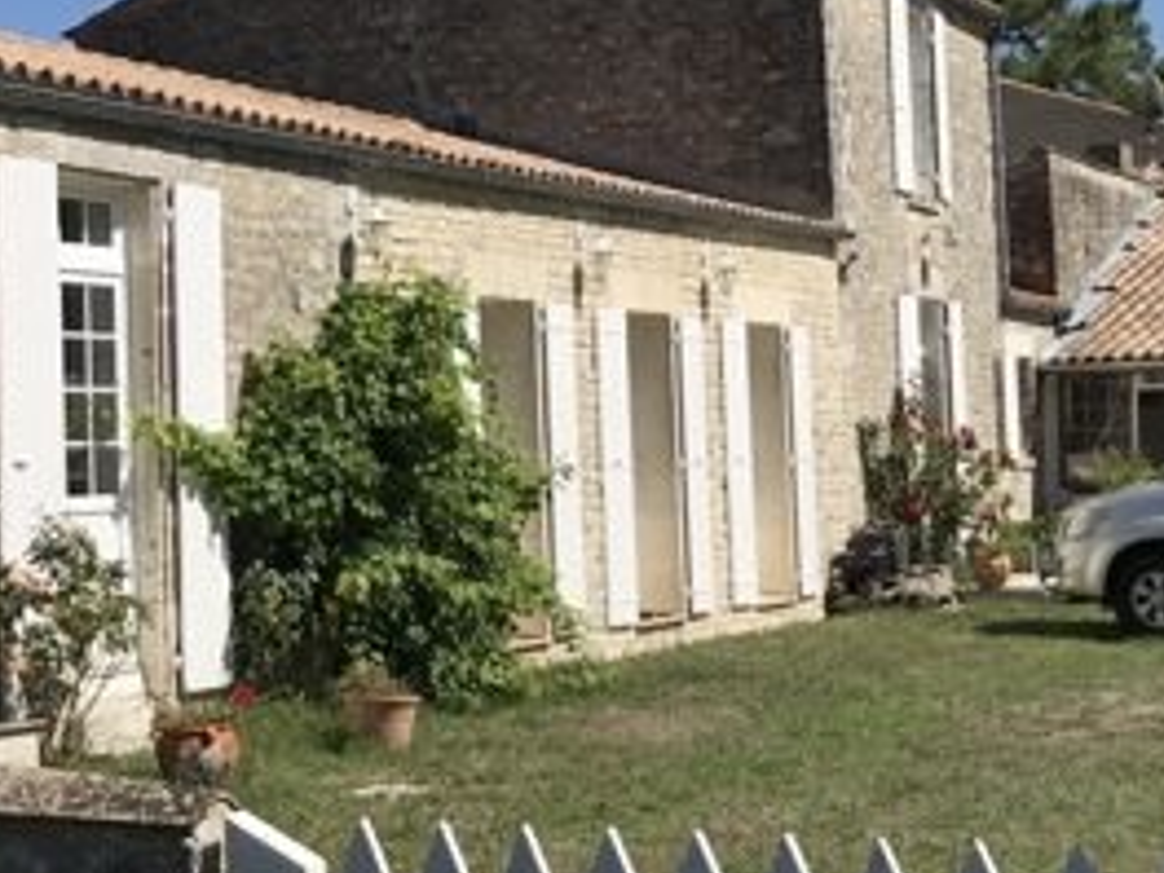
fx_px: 2858
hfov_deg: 22.8
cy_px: 291
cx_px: 269
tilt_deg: +6.1
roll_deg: +1.8
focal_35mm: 85
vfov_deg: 17.3
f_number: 1.8
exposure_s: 1/3546
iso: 20
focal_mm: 3.99
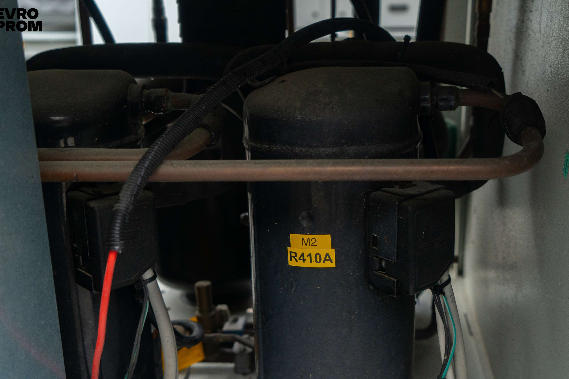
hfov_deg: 44.4
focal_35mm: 44
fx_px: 695
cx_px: 317
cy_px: 230
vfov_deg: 30.4
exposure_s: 1/50
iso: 1000
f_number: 4
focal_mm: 34
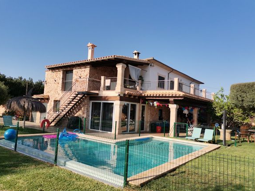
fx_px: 199
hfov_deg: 65.3
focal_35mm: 27
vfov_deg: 51.3
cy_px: 97
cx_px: 123
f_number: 1.8
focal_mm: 4.75
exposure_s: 1/2096
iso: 50
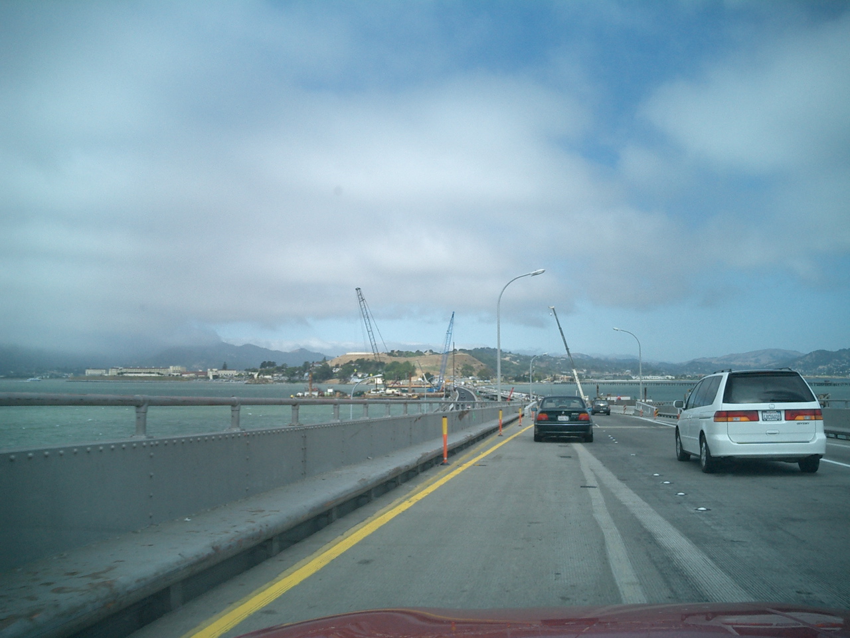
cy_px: 319
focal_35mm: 35
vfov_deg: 40.7
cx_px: 425
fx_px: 859
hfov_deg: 52.6
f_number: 4.2
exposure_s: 1/800
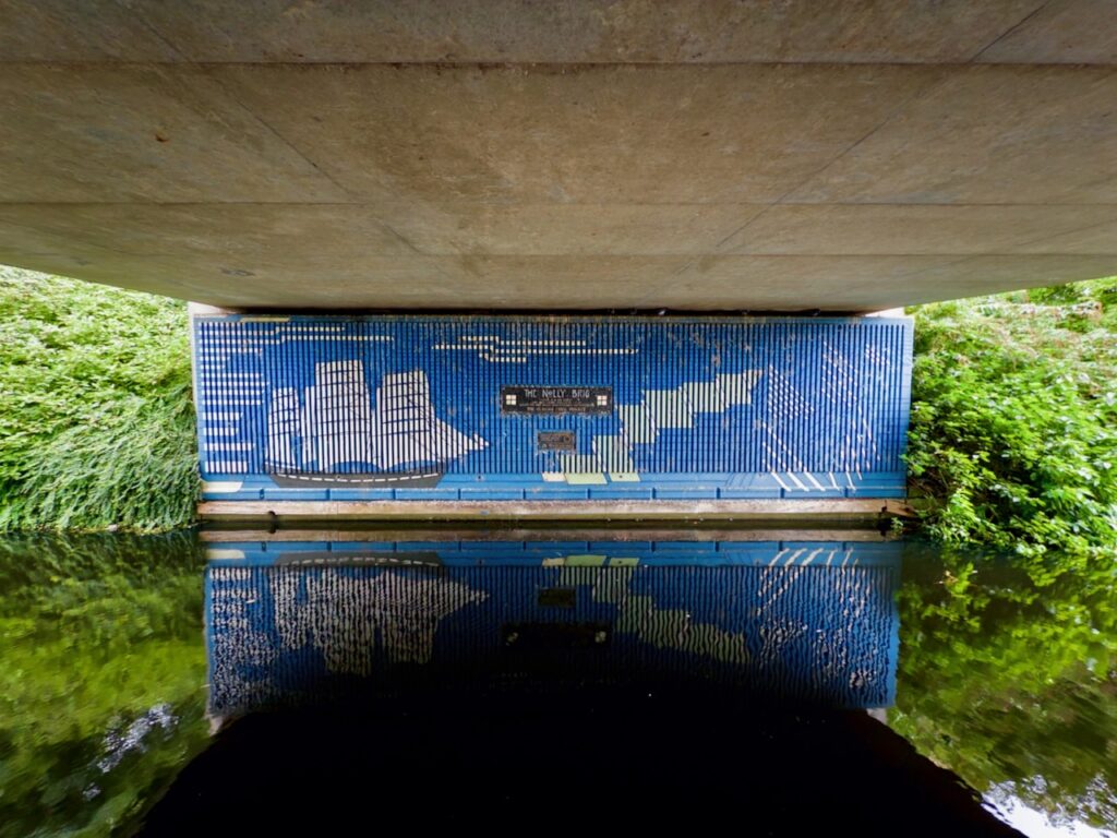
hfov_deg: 102.1
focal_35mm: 14
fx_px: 452
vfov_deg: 85.7
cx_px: 558
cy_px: 419
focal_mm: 2.22
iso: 125
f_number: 2.2
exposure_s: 1/48
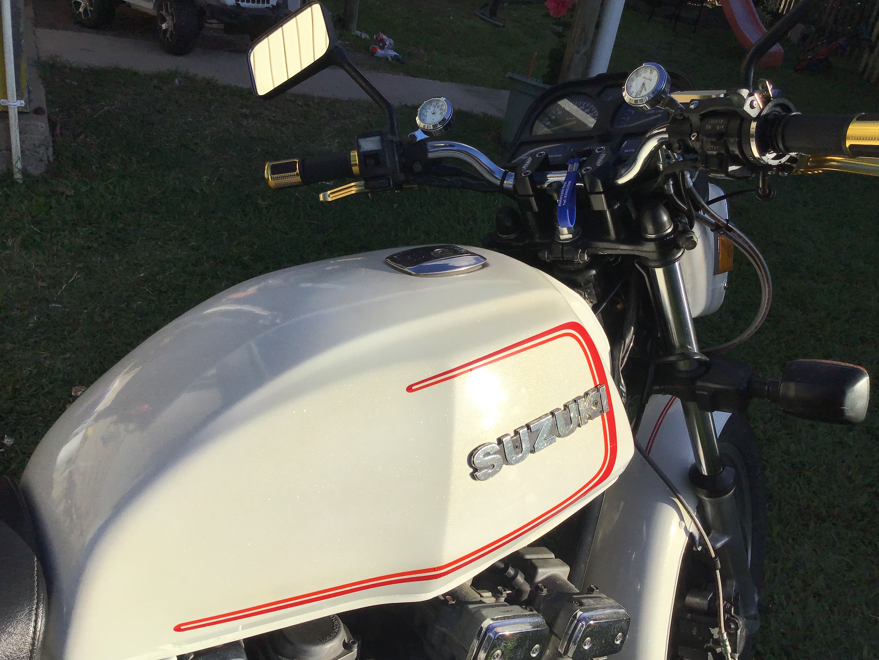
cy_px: 330
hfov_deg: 58.4
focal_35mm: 31
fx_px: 787
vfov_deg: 45.4
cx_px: 440
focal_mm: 3.3
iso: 25
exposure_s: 1/1988
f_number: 2.4
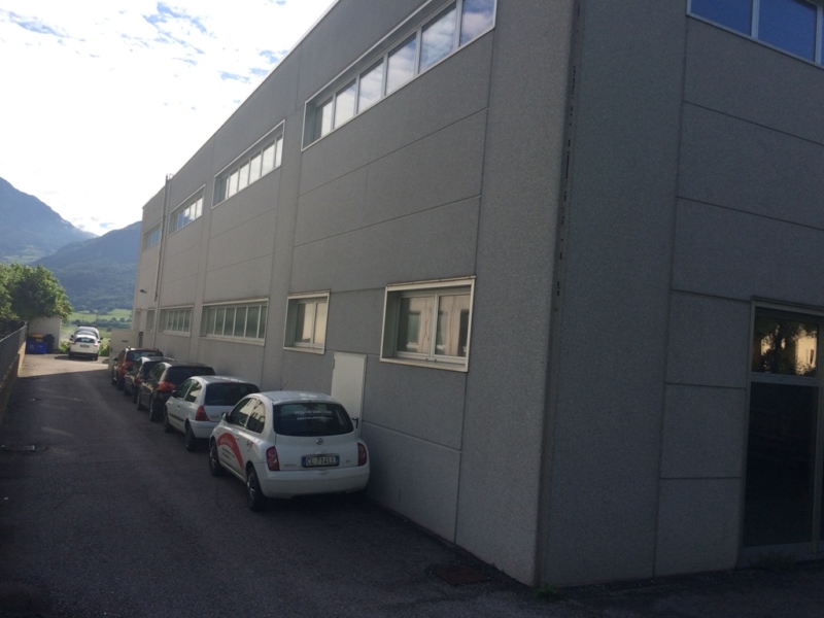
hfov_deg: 61.7
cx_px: 412
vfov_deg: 48.2
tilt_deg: +3.4
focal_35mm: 29
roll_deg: -2.8
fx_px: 690
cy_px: 309
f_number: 2.2
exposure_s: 1/1866
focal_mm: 4.15
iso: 32
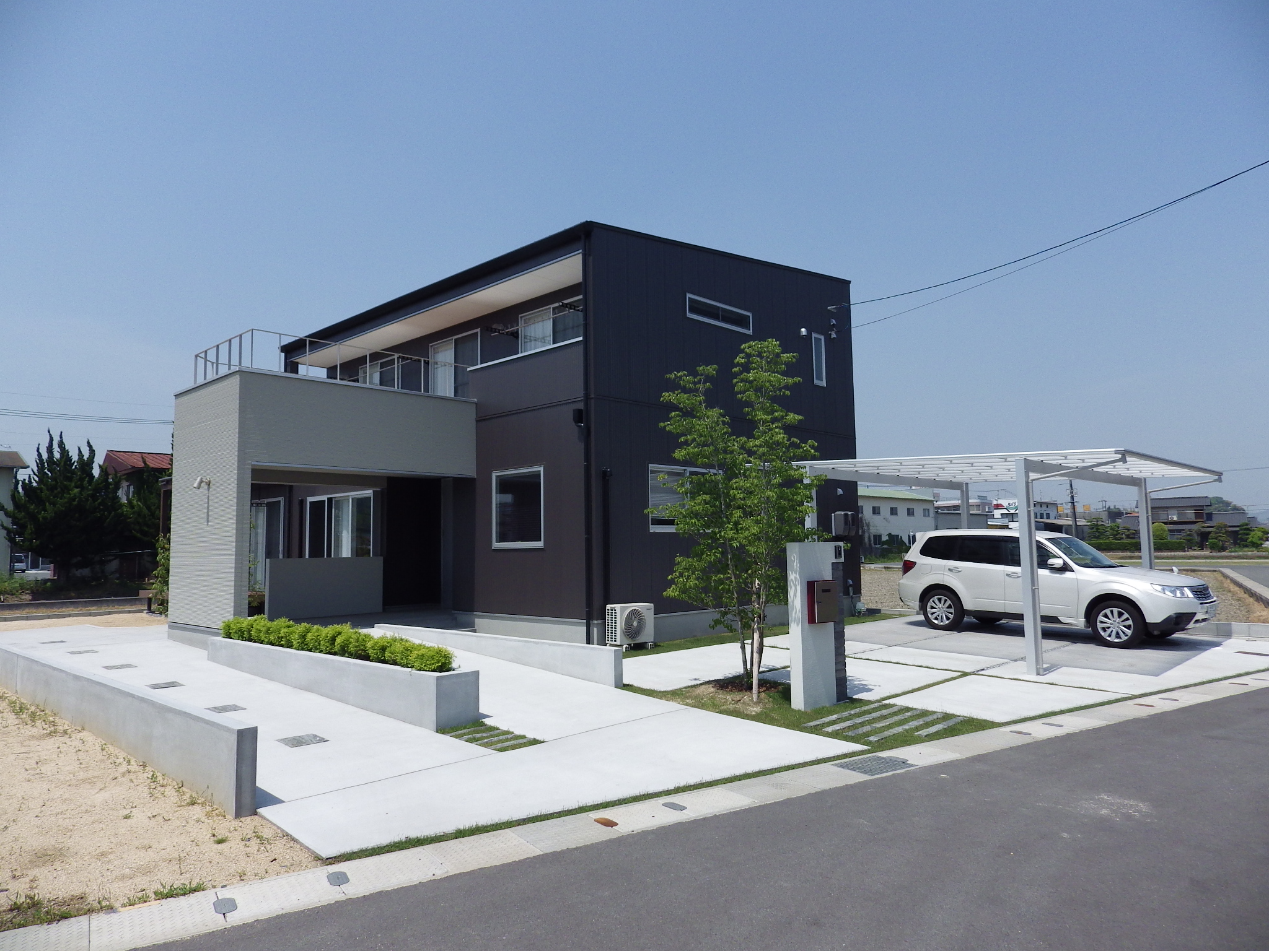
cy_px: 476
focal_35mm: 22
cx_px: 634
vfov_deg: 61.1
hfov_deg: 76.4
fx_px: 807
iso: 100
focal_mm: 4
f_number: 9.7
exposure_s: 1/200
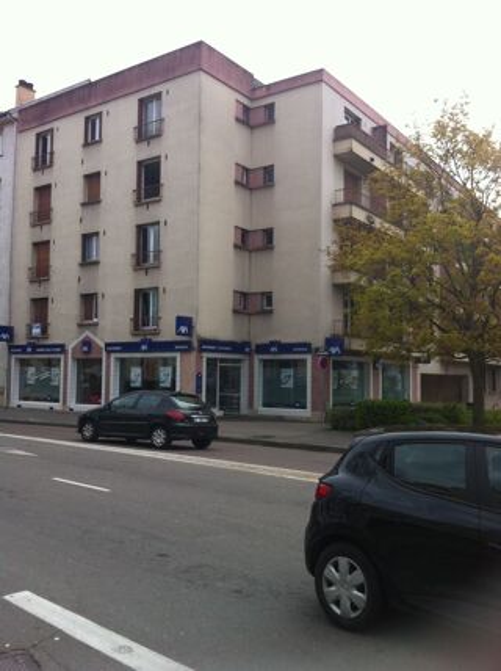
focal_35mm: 35
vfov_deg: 52.7
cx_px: 250
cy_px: 336
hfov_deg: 40.6
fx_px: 677
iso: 80
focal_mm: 3.85
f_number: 2.8
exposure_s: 1/702
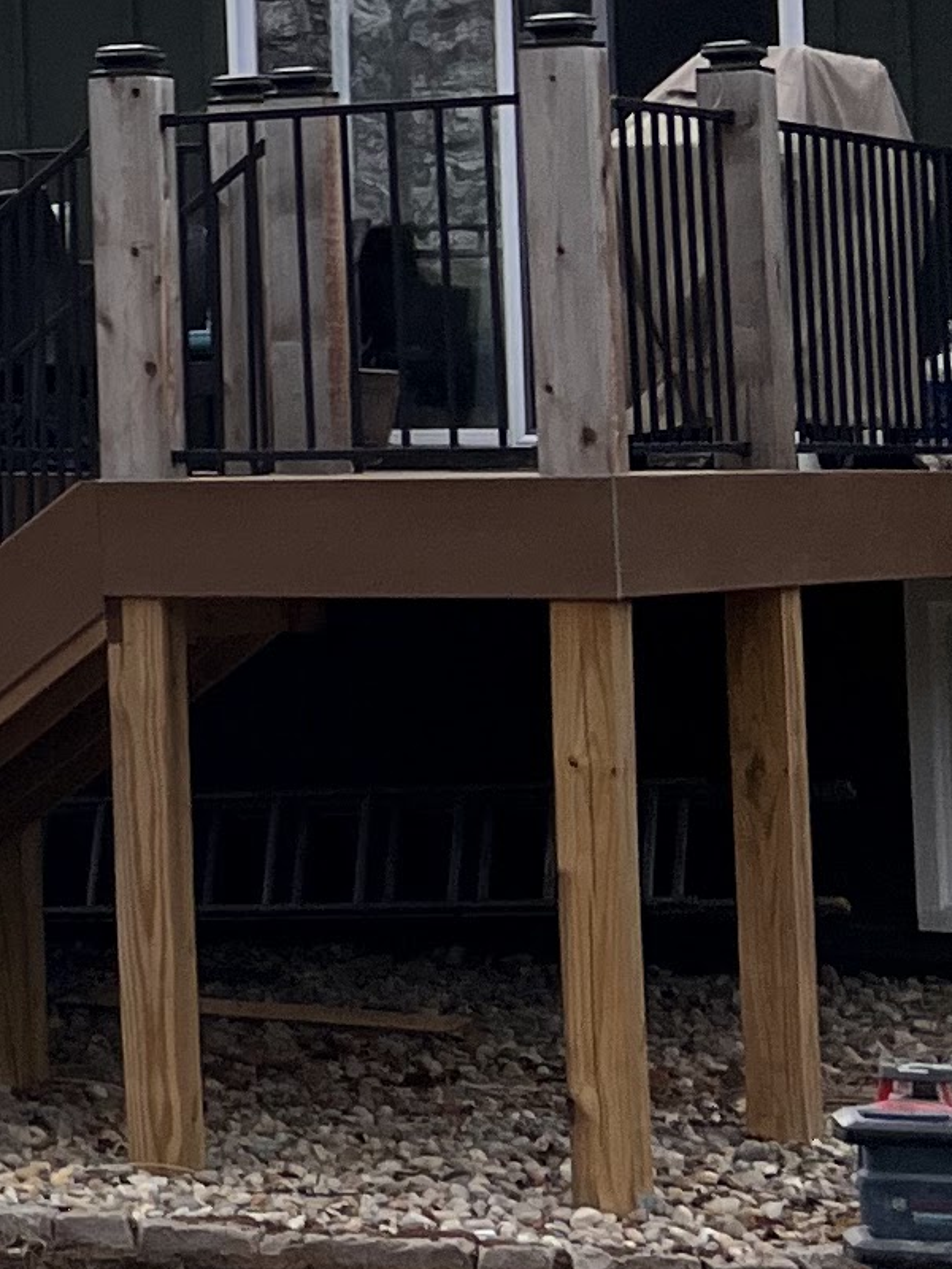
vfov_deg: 14.9
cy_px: 98
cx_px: -1438
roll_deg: +1.8
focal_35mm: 131
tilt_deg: +4.8
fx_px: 4804
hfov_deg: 9.8
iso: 50
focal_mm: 5.7
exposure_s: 1/2695
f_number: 1.5
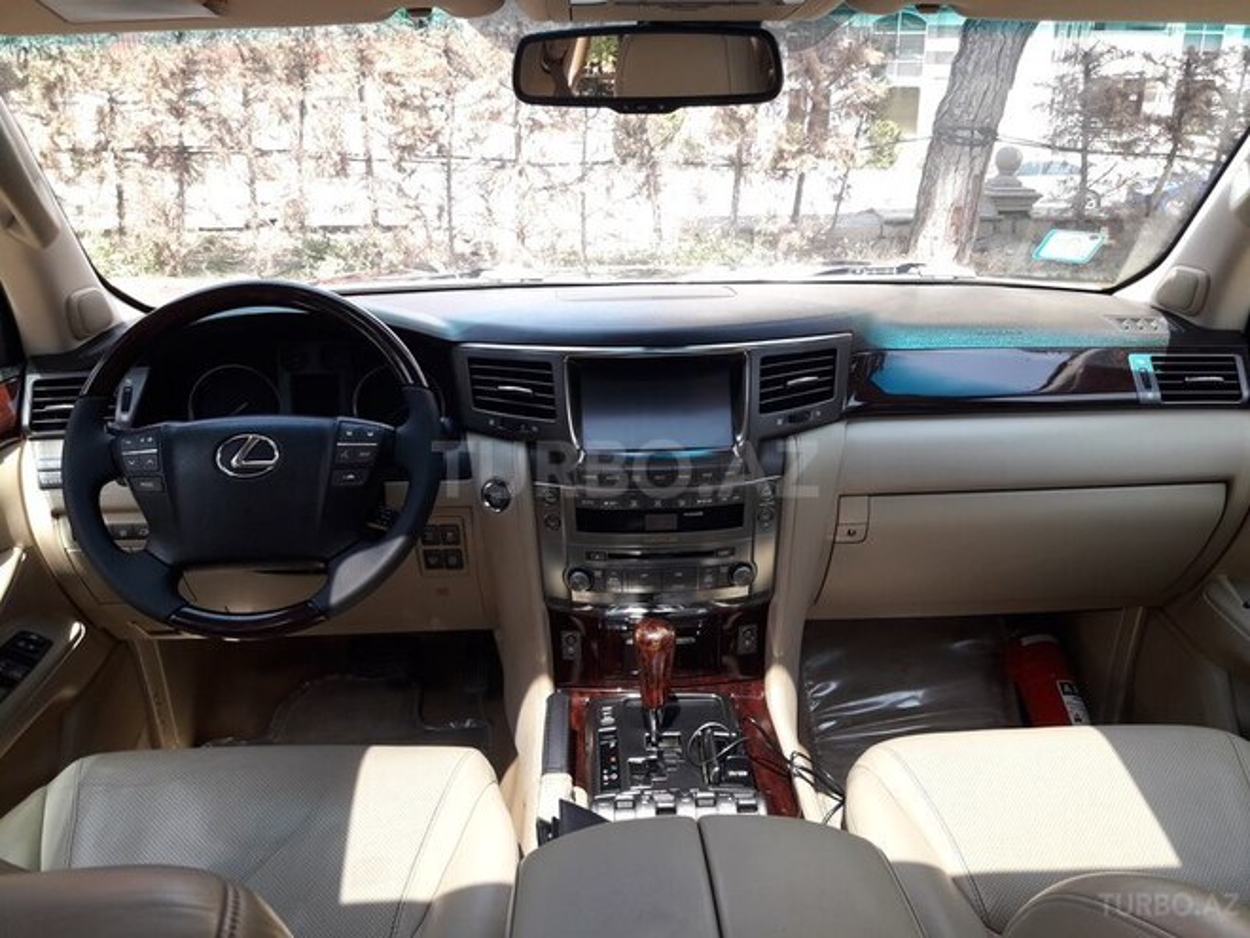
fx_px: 1011
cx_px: 625
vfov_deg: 49.7
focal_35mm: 28
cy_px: 469
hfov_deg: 63.4
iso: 40
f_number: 1.9
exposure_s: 1/128
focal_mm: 3.7
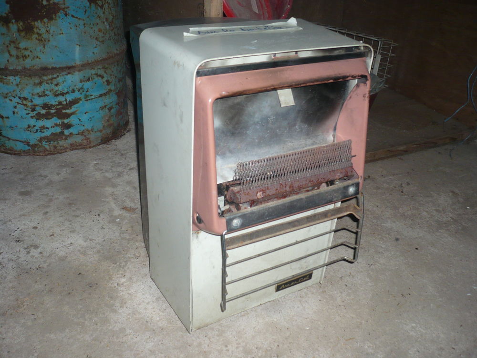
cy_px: 179
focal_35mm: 35
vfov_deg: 40.7
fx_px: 482
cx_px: 238
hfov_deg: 52.6
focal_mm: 5.8
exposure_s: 1/30
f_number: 2.8
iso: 160
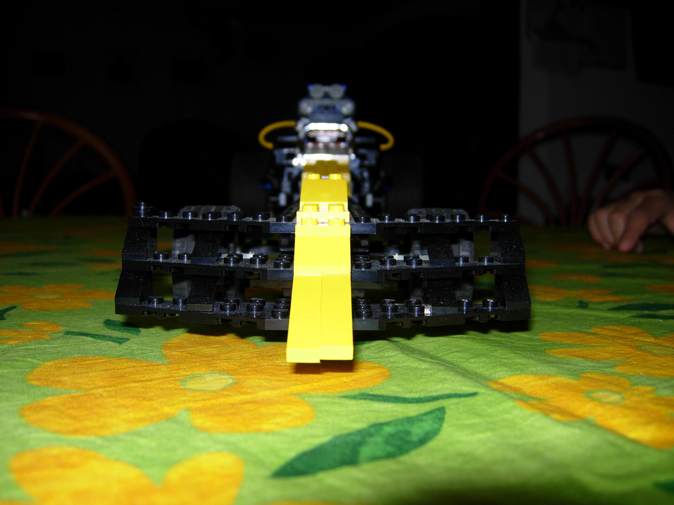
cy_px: 252
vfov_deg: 39.7
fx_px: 701
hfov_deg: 51.4
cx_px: 337
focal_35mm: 36
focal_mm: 7.5
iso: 50
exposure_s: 1/45.2
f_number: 2.7
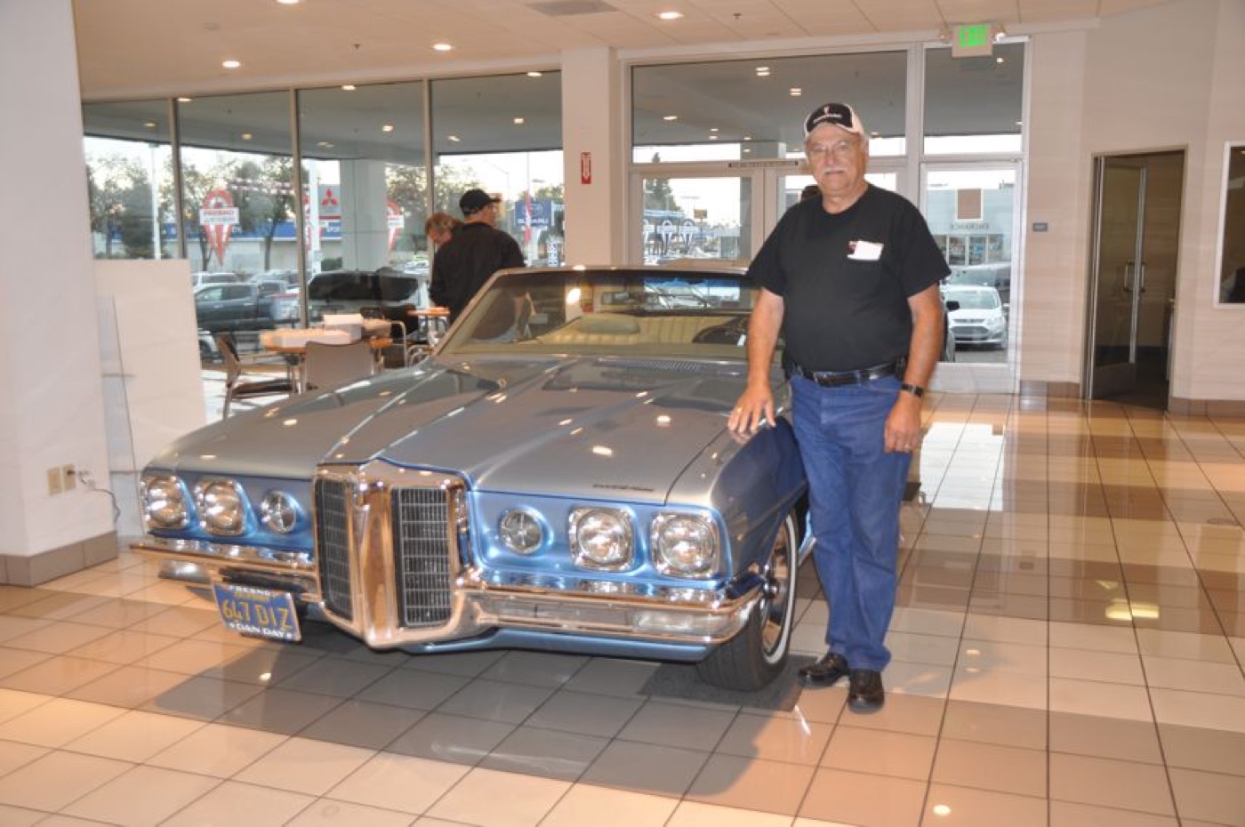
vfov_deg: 39.9
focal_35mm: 33
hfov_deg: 57.3
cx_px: 622
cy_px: 414
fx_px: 1140
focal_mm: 22
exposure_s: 1/60
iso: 320
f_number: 3.8
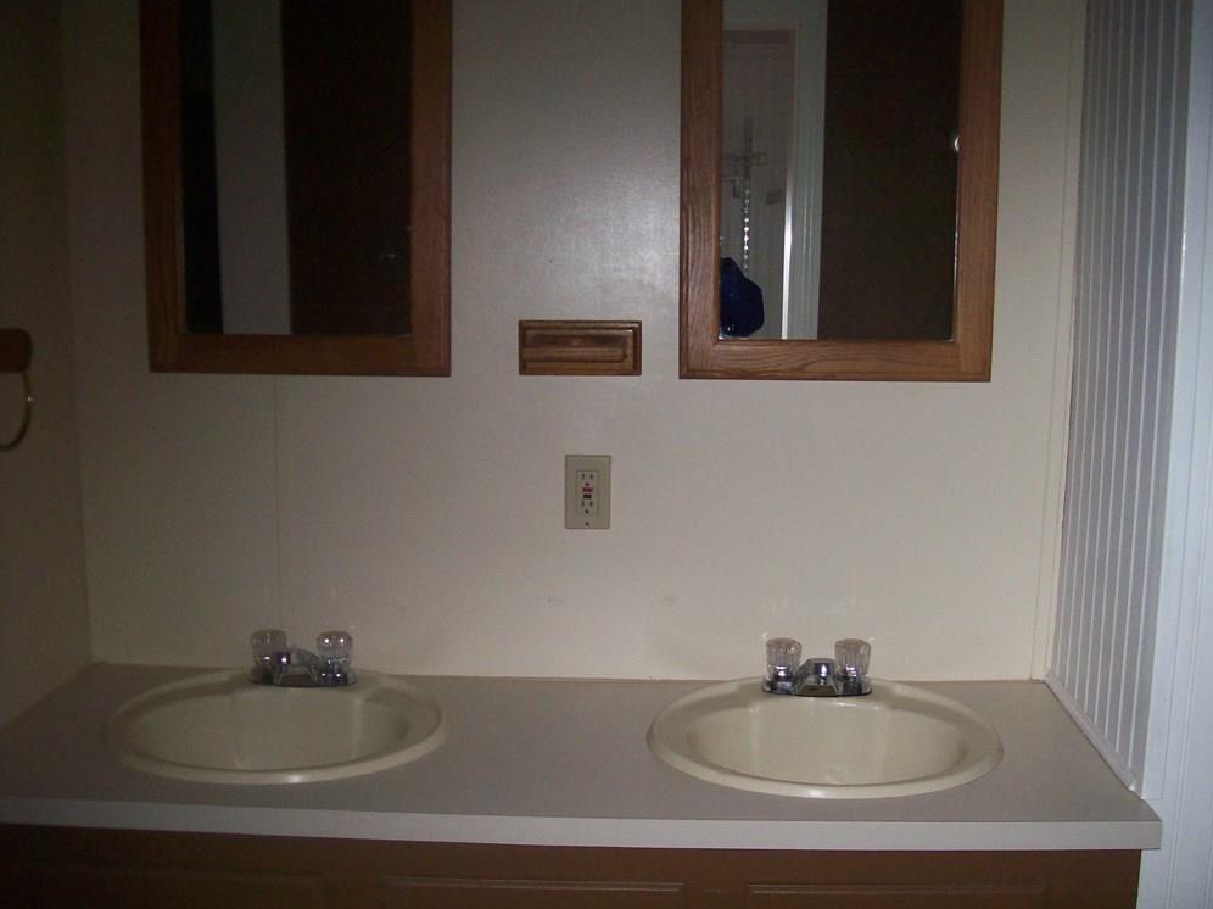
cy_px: 459
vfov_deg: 38.6
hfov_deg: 50.2
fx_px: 1296
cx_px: 613
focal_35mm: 37
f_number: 2.7
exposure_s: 1/64
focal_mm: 6
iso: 200
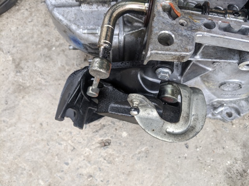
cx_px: 124
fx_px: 194
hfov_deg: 65.4
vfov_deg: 51.3
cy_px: 93
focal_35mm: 27
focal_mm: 4.44
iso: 54
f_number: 1.8
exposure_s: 1/228
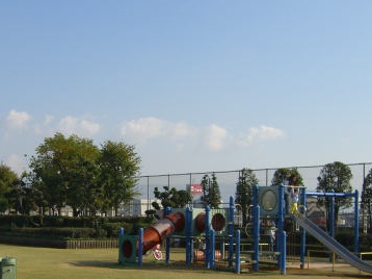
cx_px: 84
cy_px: 203
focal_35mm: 68
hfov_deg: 28.1
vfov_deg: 21.4
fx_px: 730
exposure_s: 1/160
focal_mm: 7.9
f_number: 8
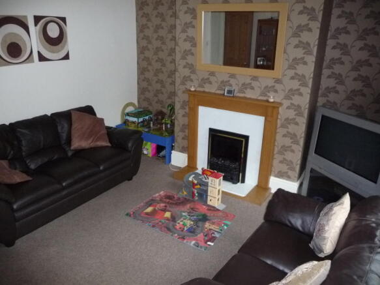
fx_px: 307
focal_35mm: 28
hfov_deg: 63.5
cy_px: 142
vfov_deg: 49.7
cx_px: 190
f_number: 3.3
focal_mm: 4.7
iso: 500
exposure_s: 1/30
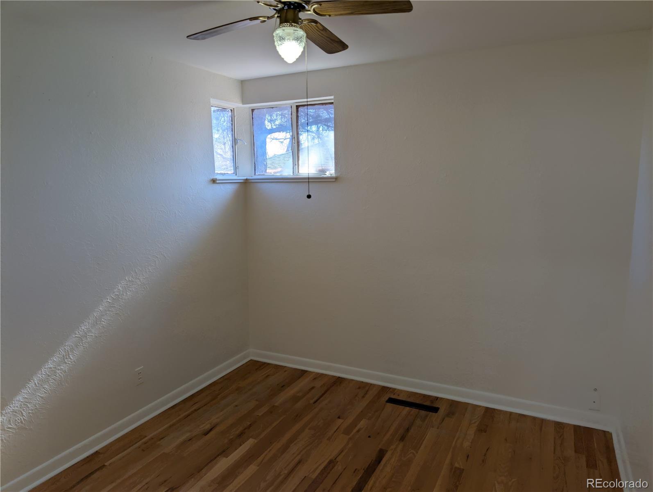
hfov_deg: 71.5
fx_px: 453
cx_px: 326
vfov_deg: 56.9
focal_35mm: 24
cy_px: 246
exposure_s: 1/53.3
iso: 25
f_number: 1.68
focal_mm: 6.9
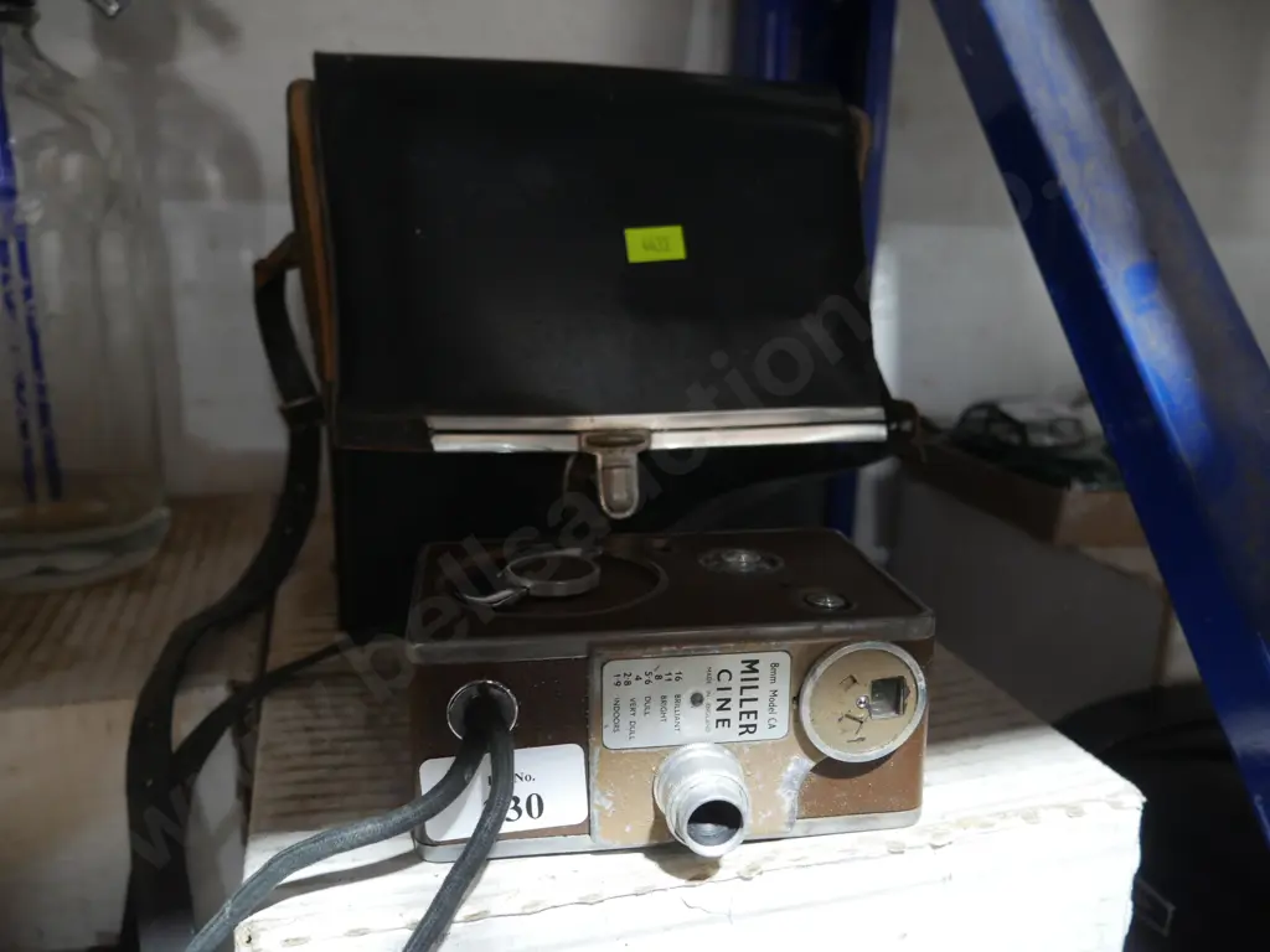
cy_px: 476
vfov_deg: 49.7
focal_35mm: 28
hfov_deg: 63.4
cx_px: 635
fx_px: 1027
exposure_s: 1/60
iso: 1250
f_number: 3.5
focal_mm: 14
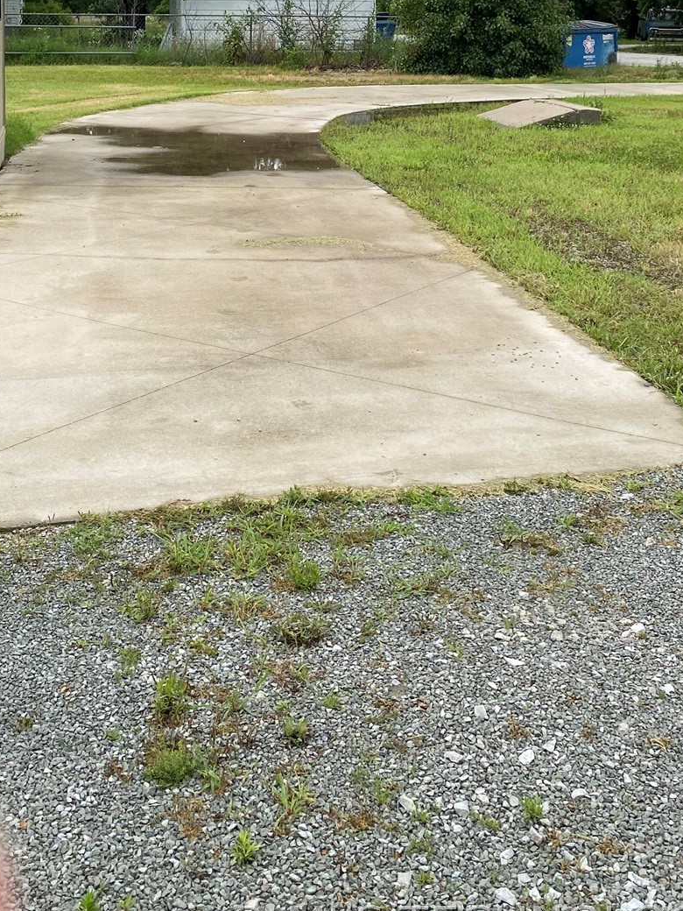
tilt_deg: -4.3
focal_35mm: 48
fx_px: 1263
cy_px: 122
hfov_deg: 30.3
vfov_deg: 37.5
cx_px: 351
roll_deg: +0.1
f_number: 1.8
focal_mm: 4.25
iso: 32
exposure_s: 1/4444
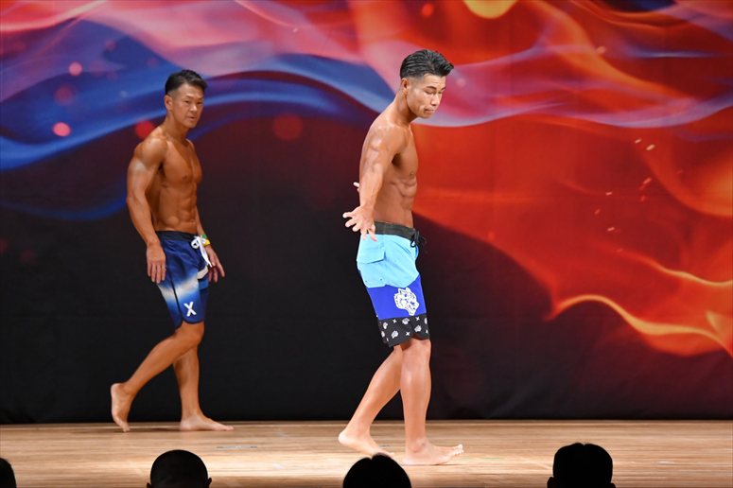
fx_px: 4884
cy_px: 244
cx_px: 366
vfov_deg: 5.7
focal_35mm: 240
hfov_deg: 8.6
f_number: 5.6
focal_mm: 160
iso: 3200
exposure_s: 1/400
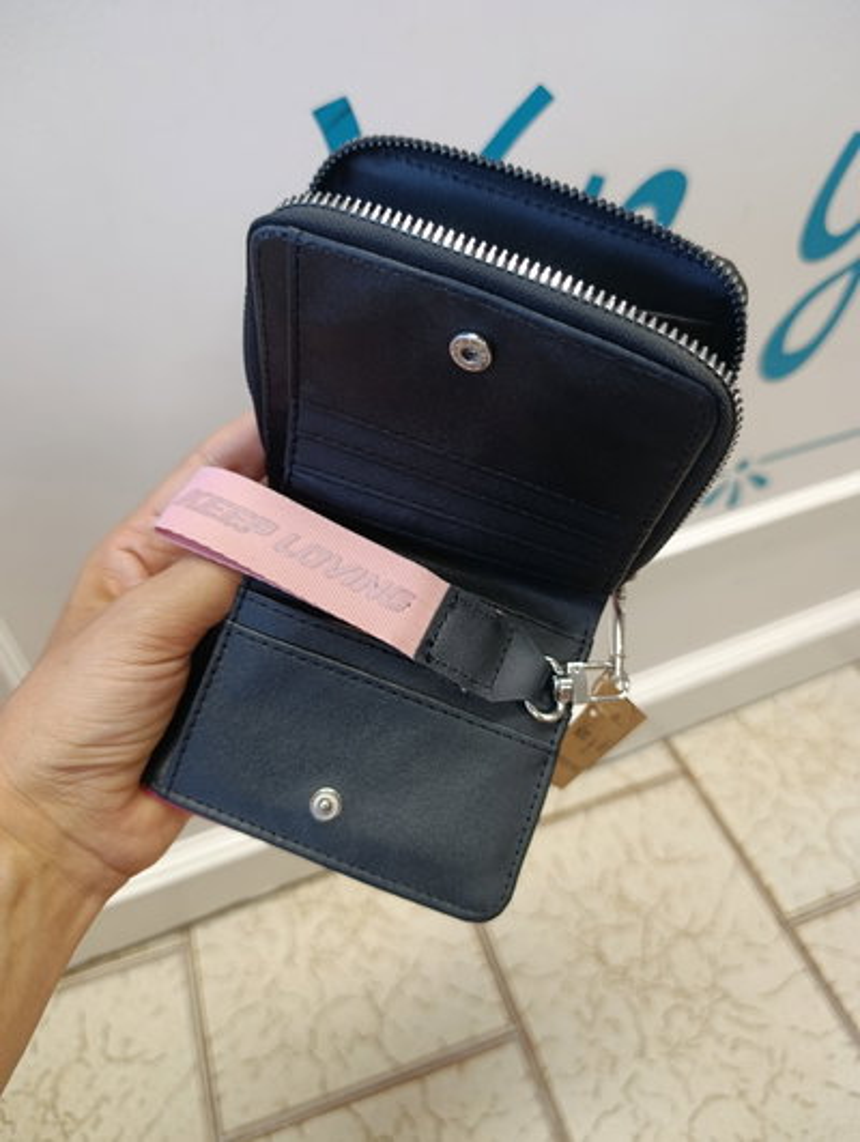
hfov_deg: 59.0
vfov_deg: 73.8
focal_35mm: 23
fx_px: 760
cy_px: 571
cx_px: 430
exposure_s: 1/50
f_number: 1.65
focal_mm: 6.11
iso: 815
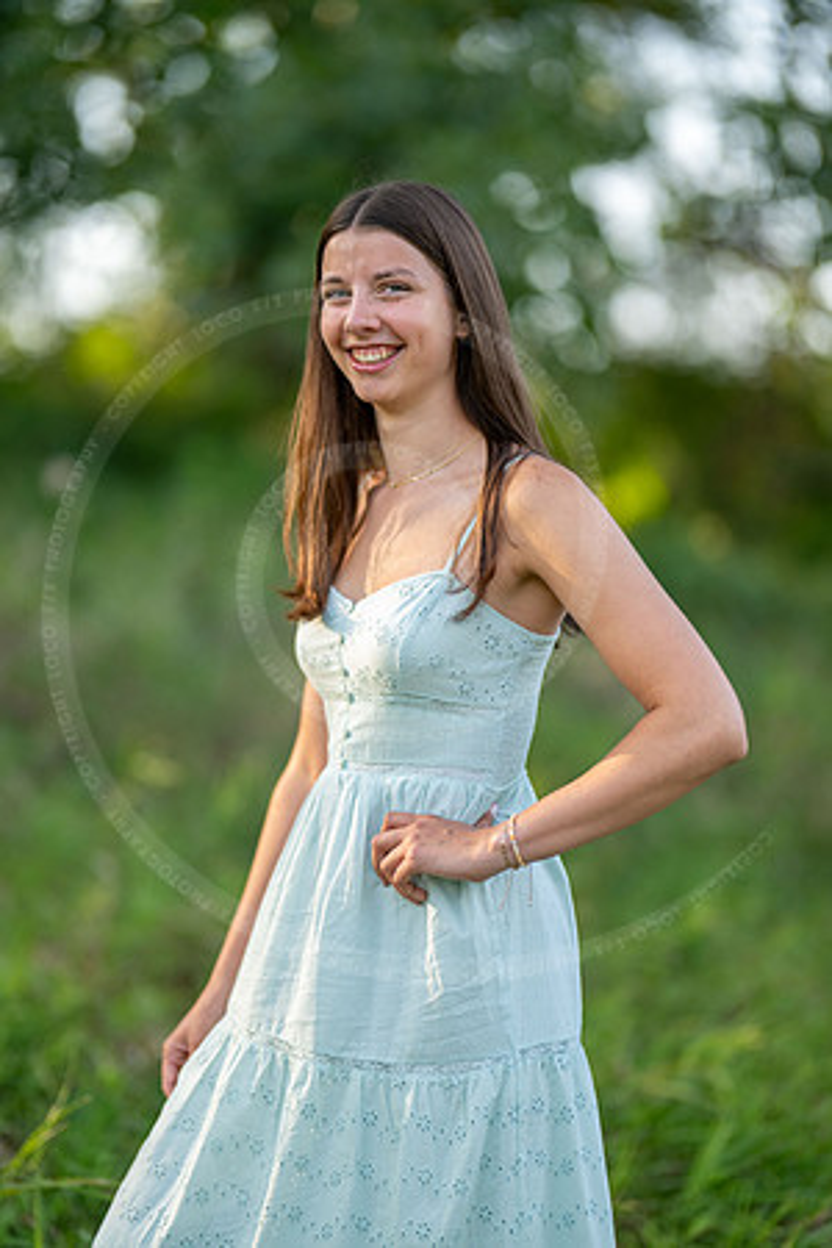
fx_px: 2946
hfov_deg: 16.1
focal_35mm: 85
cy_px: 624
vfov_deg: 23.9
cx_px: 416
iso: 200
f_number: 1.2
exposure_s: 1/1600
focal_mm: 85
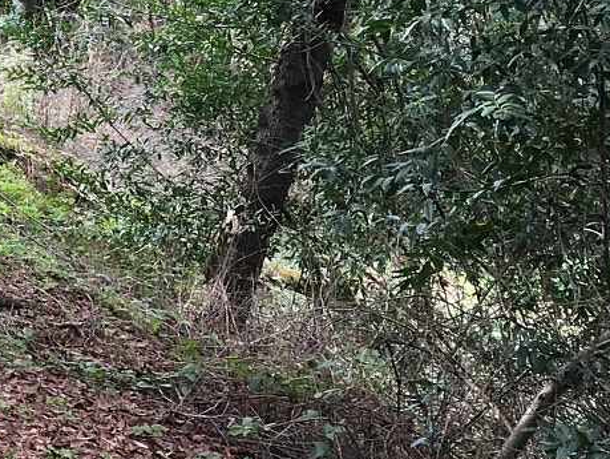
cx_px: -315
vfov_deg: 14.3
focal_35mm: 101
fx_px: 1781
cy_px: -75
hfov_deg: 17.4
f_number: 2.2
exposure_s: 1/40
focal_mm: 4.15
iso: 25
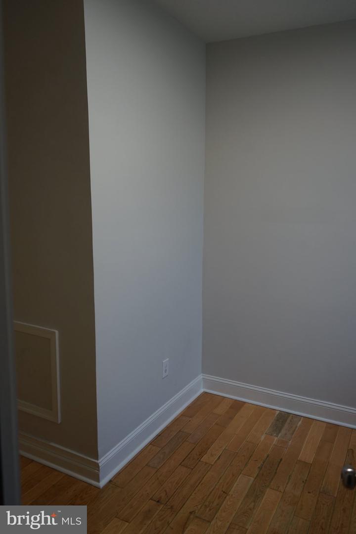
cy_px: 267
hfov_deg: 46.4
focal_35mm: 28
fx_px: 415
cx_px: 178
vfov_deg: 65.5
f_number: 4
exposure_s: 1/160
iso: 640
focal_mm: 28
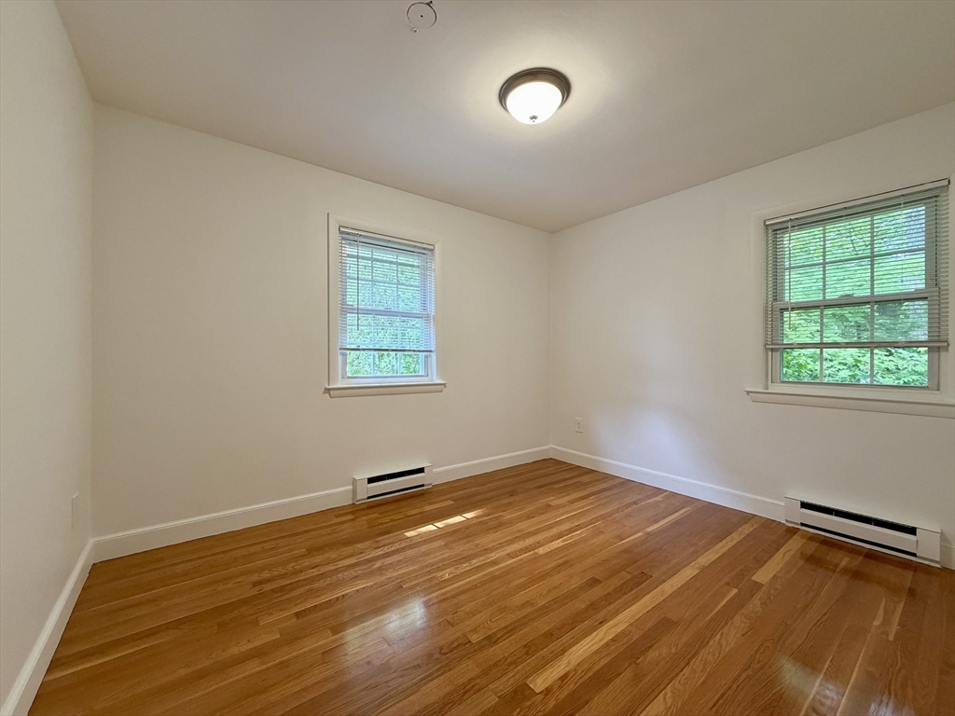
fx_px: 386
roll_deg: +0.4
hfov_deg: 102.1
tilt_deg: -0.3
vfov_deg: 85.7
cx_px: 478
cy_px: 358
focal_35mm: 14
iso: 250
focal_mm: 2.22
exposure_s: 1/120
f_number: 2.2
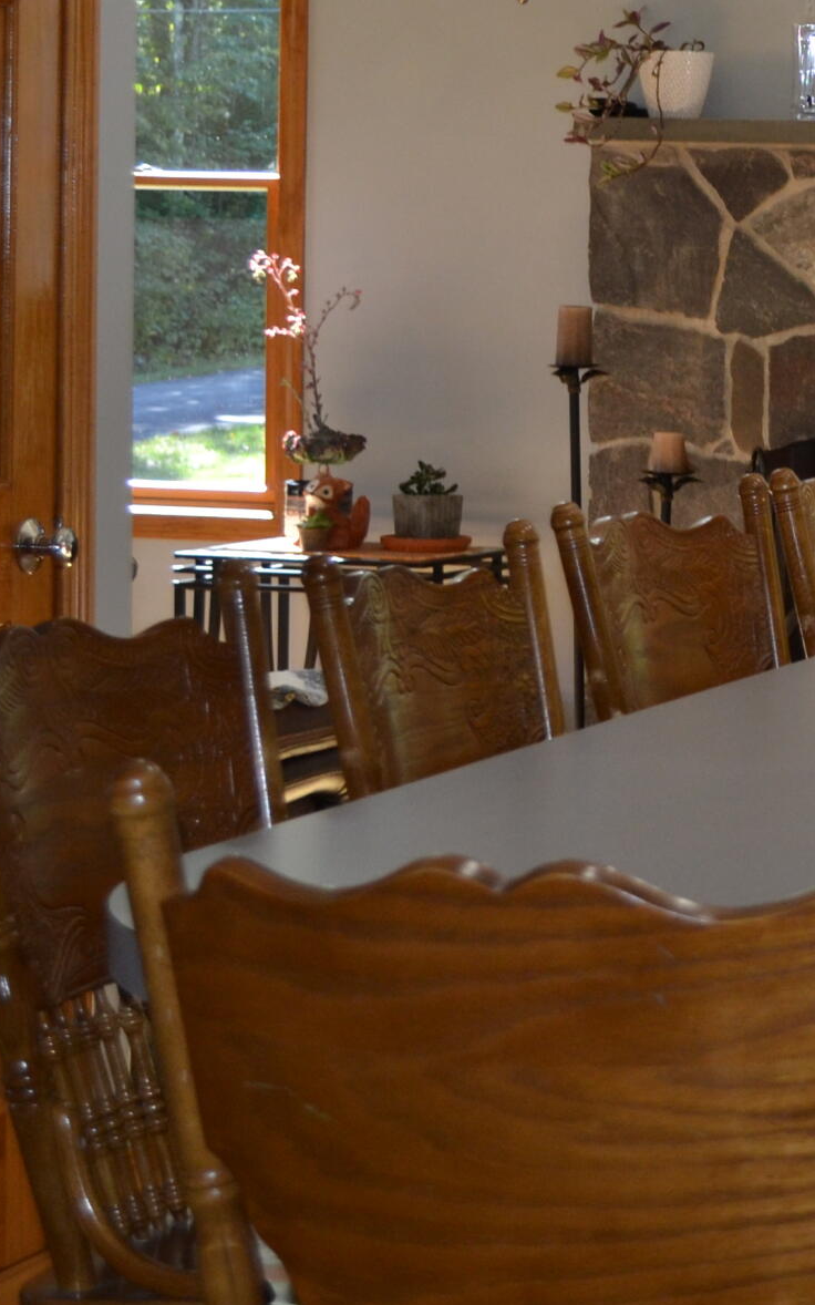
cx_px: 1485
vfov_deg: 19.0
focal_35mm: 109
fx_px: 3875
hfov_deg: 11.2
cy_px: 380
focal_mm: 28
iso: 400
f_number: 4.5
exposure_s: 1/125
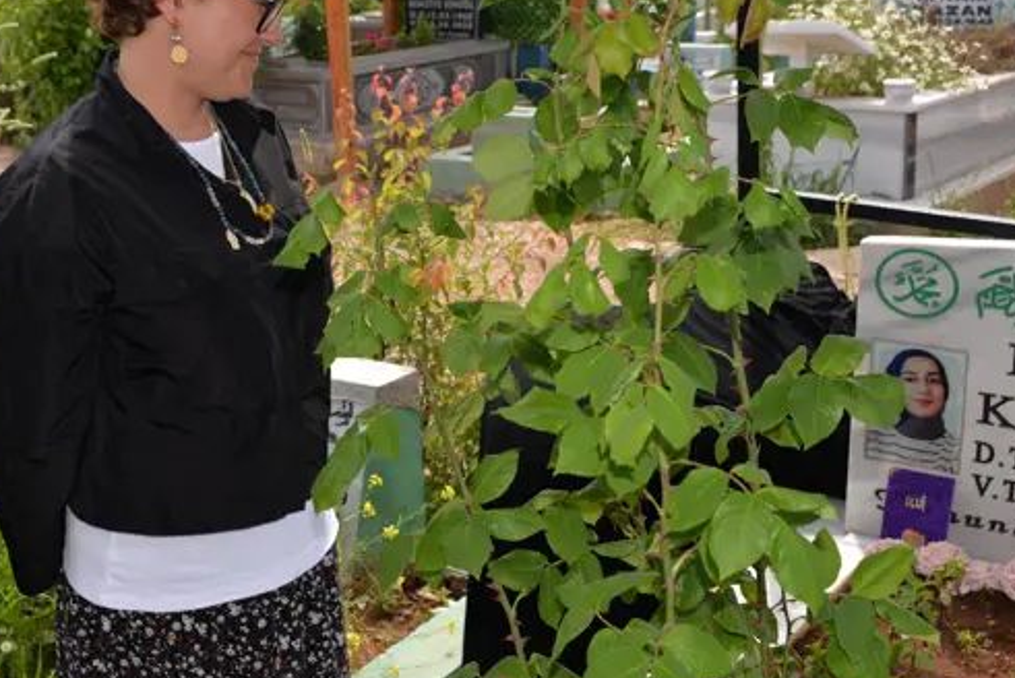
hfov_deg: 37.1
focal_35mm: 53
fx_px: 1495
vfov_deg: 25.5
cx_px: 335
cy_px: 284
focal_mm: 28
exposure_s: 1/200
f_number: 7.1
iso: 100
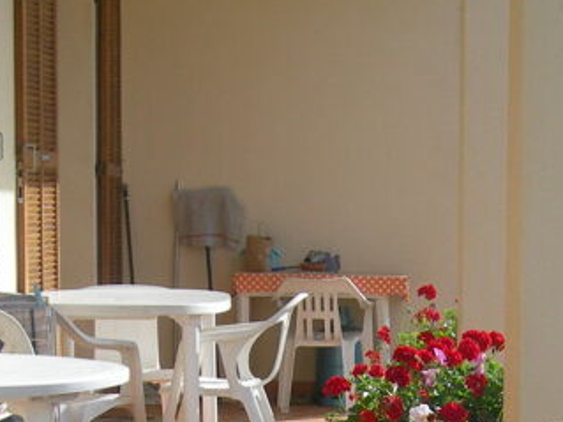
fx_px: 1935
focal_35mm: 119
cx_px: 349
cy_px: 611
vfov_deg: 11.9
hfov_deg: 16.5
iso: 50
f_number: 4.8
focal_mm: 7.8
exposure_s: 1/360
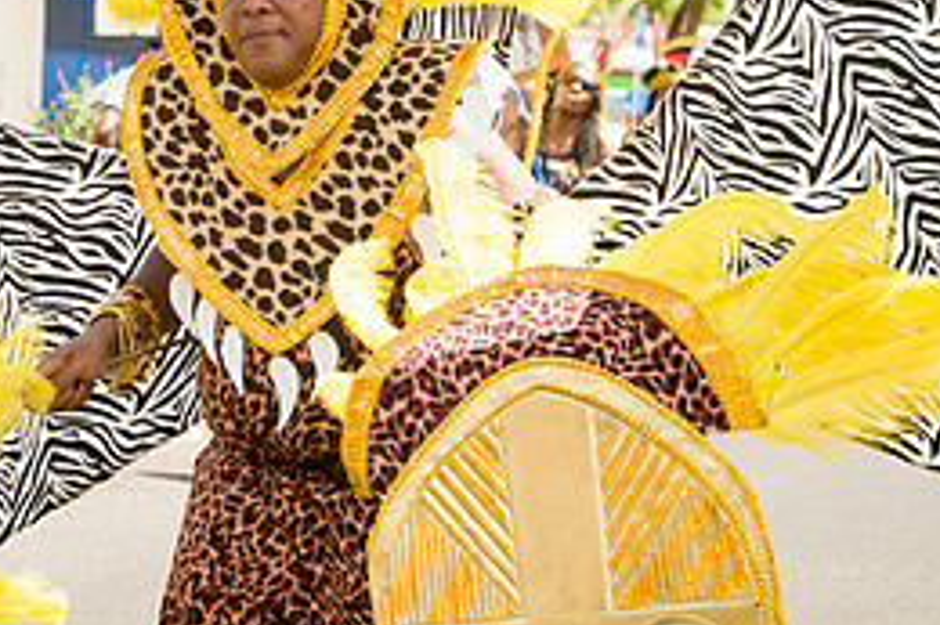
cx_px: 260
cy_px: 210
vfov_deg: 8.8
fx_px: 4071
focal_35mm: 156
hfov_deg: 13.1
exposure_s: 1/160
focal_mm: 70
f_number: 6.3
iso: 100
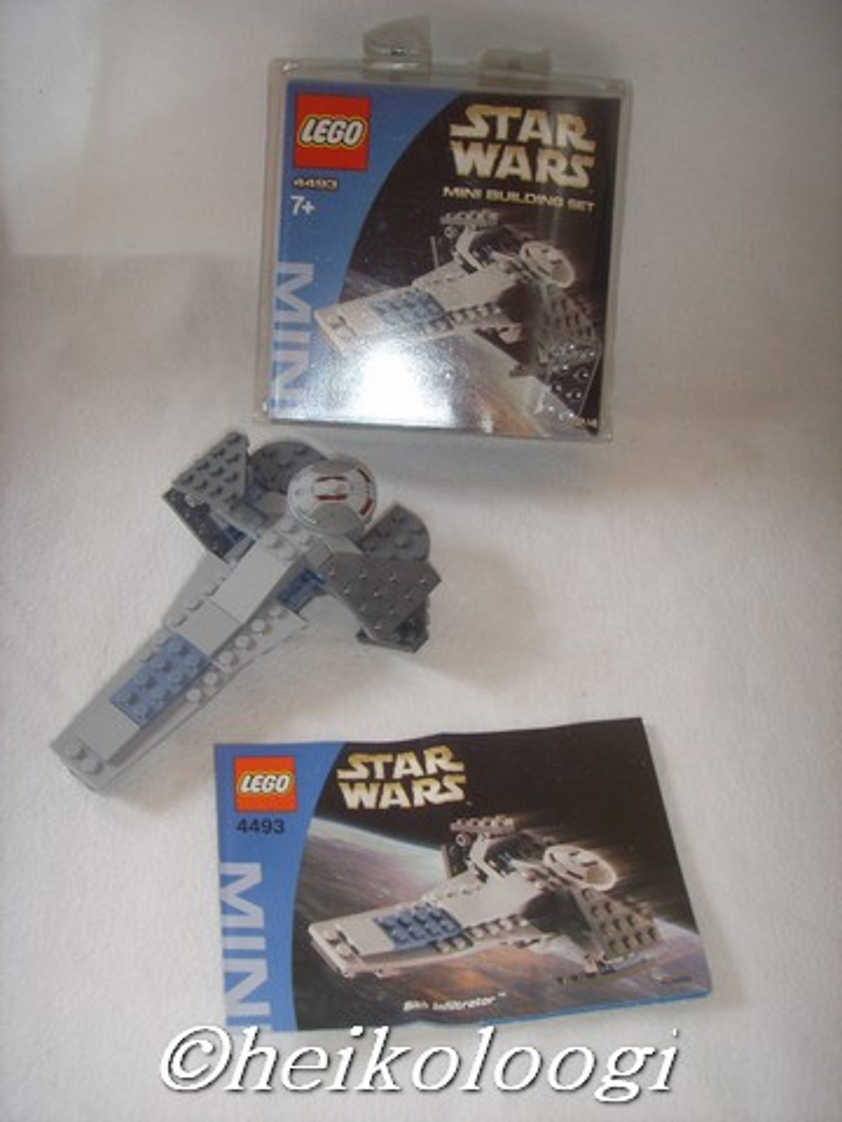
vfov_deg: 47.9
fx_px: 1265
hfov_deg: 36.8
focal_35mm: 39
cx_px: 421
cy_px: 561
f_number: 3.5
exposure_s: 1/45
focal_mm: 6.6
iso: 100
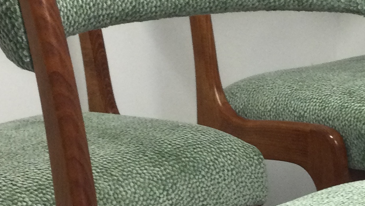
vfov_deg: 10.1
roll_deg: +1.2
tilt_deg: -14.5
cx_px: 294
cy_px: 175
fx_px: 1161
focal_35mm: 120
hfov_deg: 17.7
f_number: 2.4
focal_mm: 3.3
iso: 80
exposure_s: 1/33
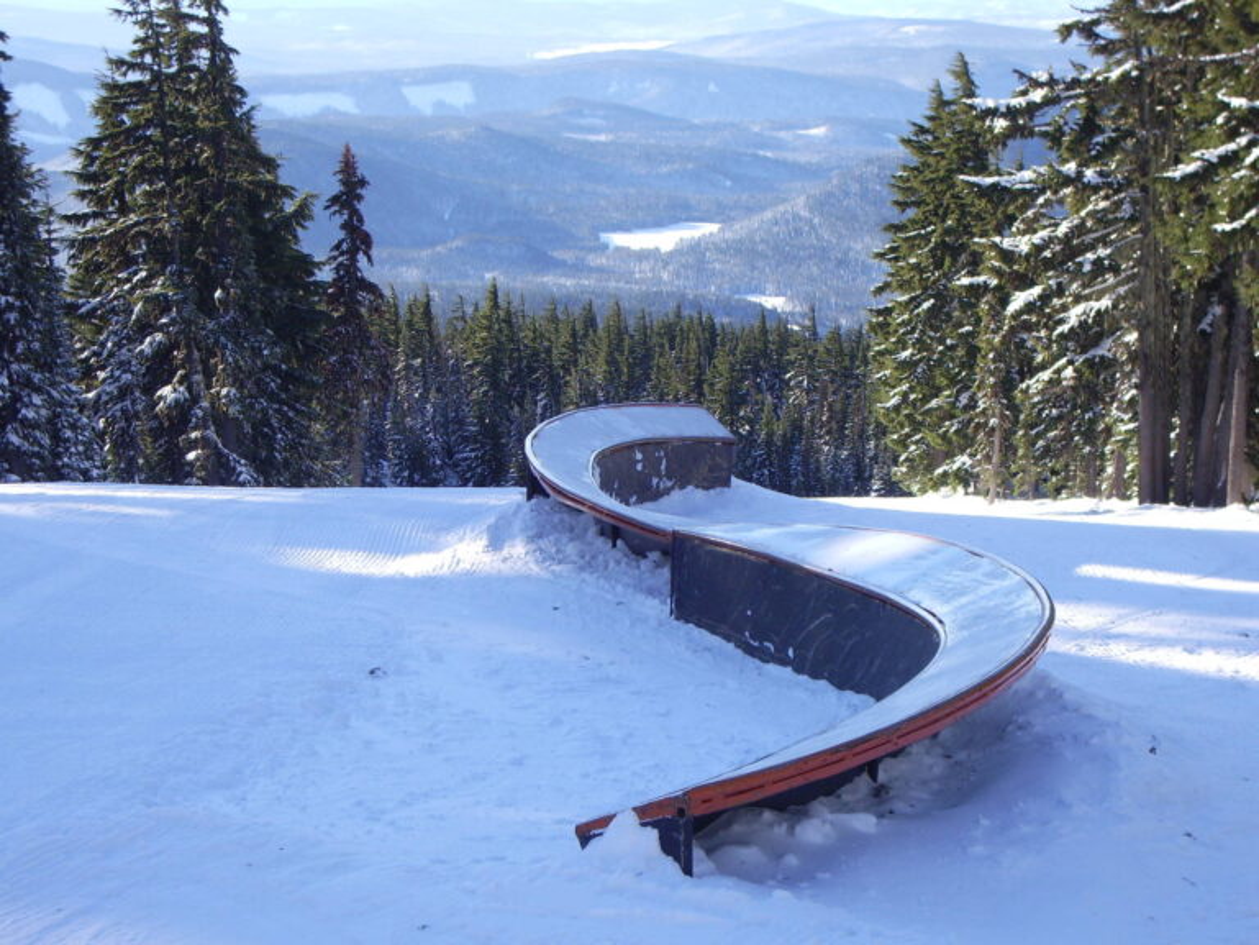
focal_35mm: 74
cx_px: 630
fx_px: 2691
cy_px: 472
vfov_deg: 19.9
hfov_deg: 26.3
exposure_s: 1/200
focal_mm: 12.2
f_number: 3.9
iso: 80
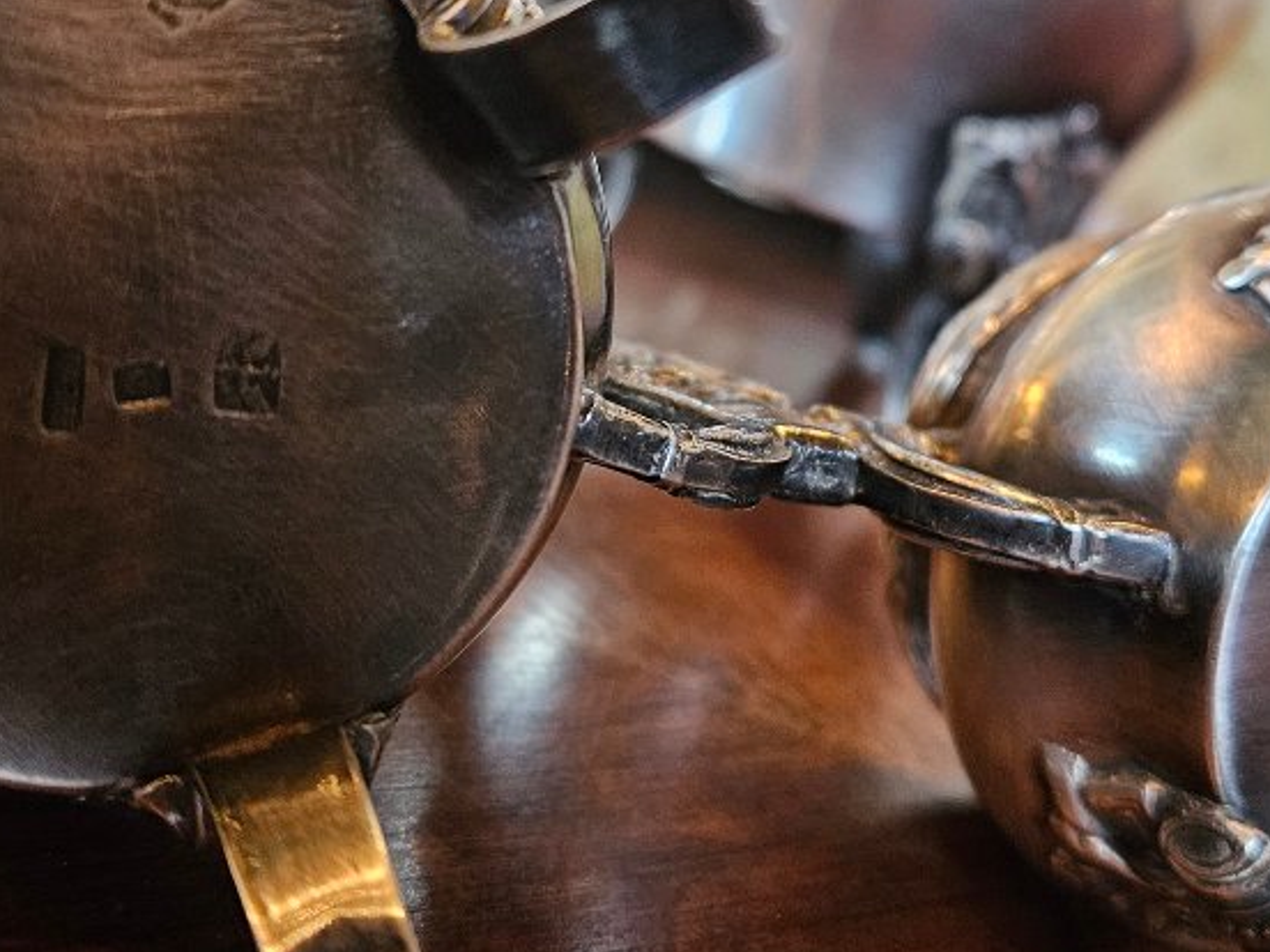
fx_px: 1834
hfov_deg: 38.1
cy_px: 391
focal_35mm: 50
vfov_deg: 29.1
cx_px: 729
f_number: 1.8
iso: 800
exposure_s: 1/100
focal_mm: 5.4
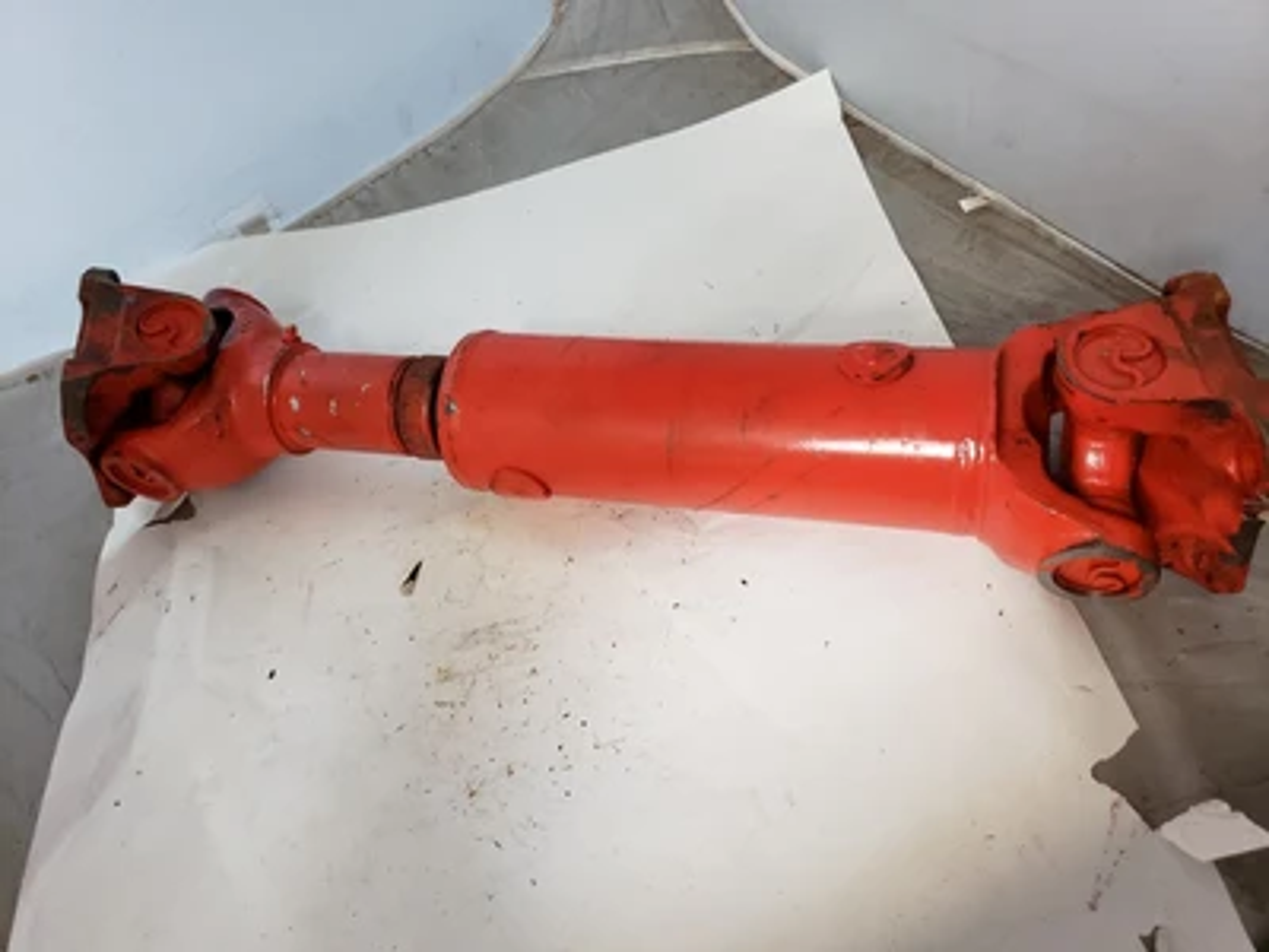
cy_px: 476
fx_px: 953
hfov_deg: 67.3
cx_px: 634
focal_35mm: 26
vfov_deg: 53.1
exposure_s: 1/60
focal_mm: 4.3
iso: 250
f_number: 1.5
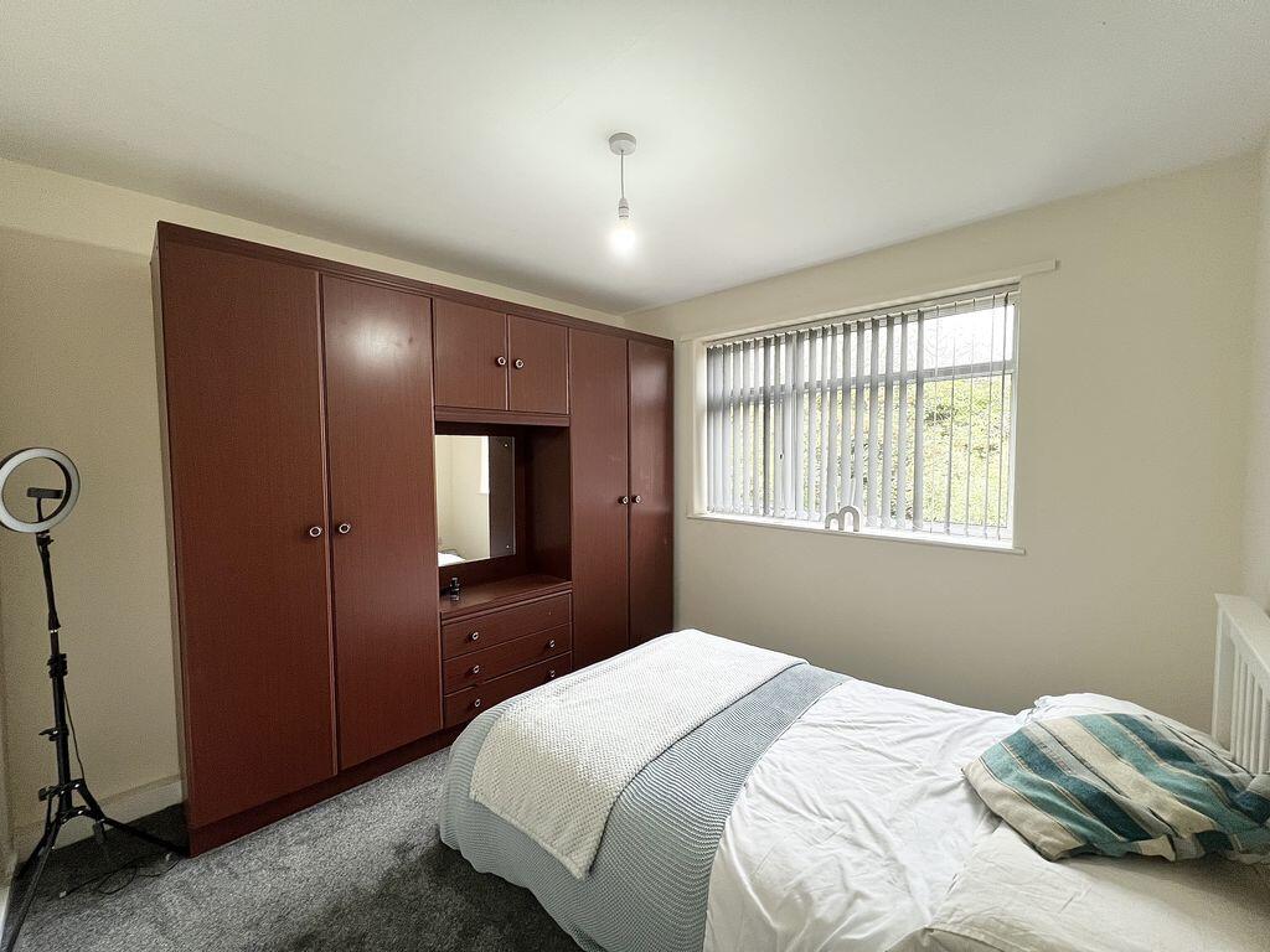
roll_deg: +0.8
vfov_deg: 89.9
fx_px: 477
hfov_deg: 106.2
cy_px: 476
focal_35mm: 13
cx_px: 635
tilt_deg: -3.0
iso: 160
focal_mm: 1.57
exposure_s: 1/100
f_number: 1.8
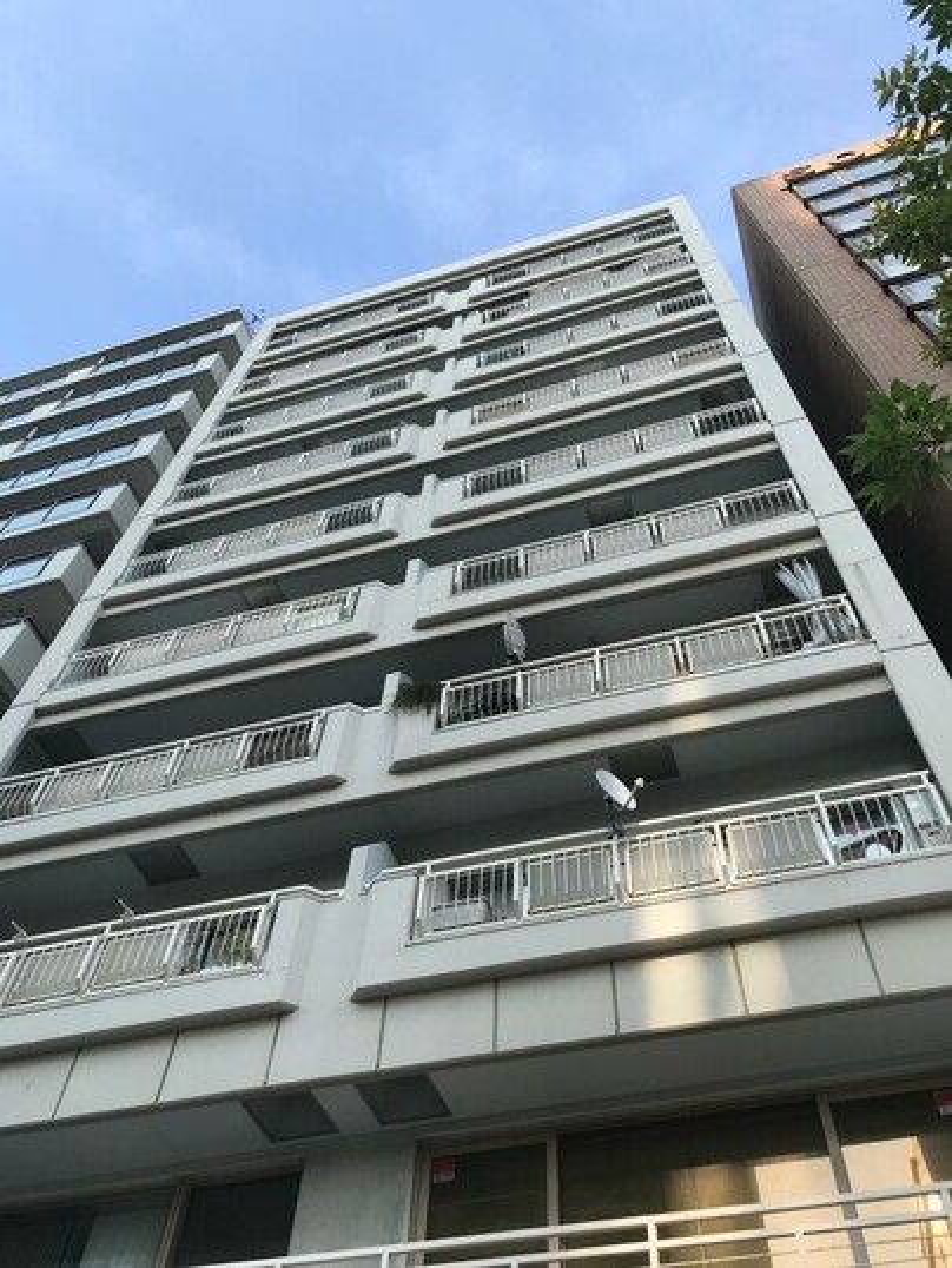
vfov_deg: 63.4
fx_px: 1026
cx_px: 476
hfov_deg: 49.8
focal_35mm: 28
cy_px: 634
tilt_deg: +56.0
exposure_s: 1/958
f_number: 1.8
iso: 20
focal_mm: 3.99
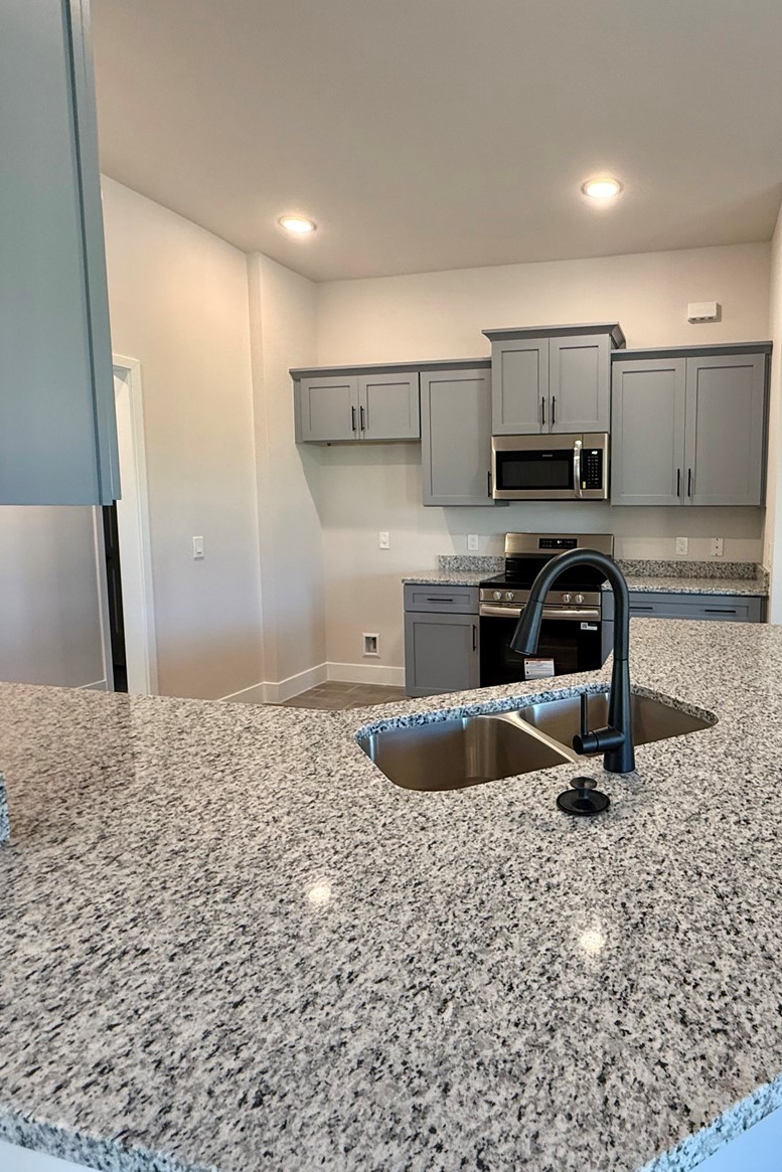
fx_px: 651
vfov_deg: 84.0
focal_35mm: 20
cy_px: 571
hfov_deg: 59.9
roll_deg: -0.6
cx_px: 543
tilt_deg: -5.5
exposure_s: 1/120
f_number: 2.2
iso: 320
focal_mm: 2.22
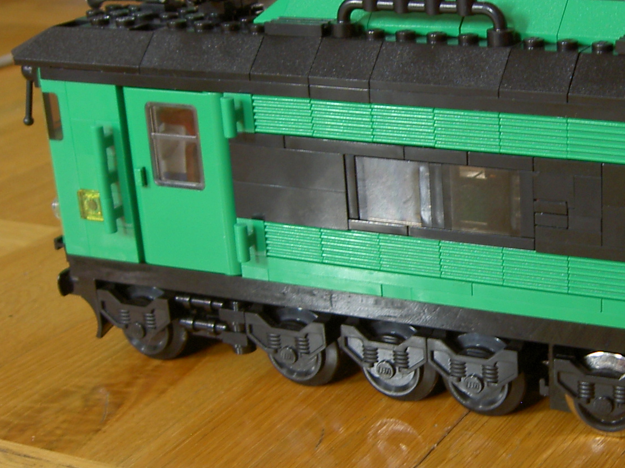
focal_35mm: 69
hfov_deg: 27.5
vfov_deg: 21.3
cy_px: 266
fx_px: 1246
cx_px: 523
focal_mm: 5.6
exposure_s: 1/8
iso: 50
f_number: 2.8
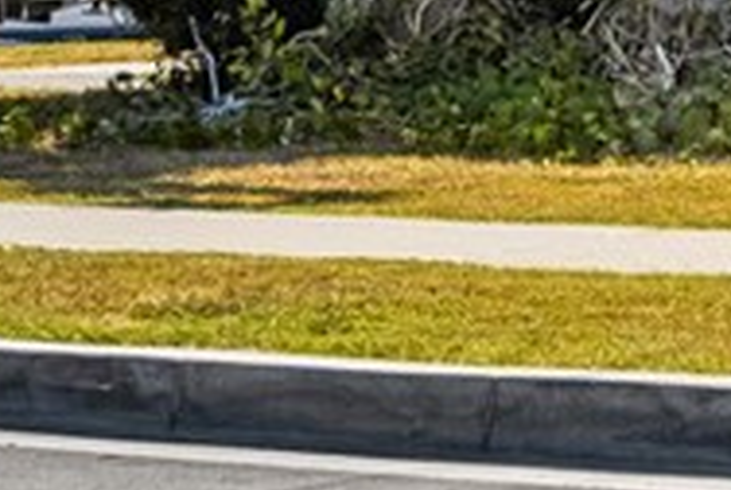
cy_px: -686
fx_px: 3315
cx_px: 1248
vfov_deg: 7.8
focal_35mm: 163
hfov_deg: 11.8
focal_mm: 30
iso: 100
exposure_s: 1/320
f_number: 10
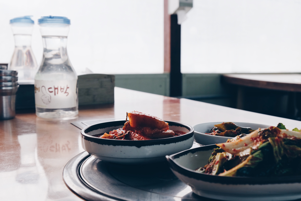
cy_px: 100
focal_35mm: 42
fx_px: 351
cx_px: 150
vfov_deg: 31.9
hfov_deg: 46.4
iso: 400
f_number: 5.6
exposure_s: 1/125
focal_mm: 27.7
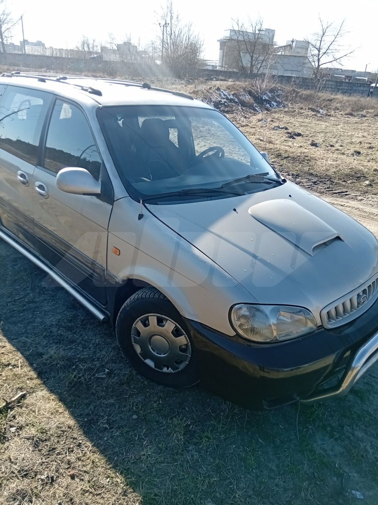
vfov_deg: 67.3
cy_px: 252
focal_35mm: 26
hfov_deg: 53.1
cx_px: 189
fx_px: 379
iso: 125
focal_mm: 3.88
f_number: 1.8
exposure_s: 1/333
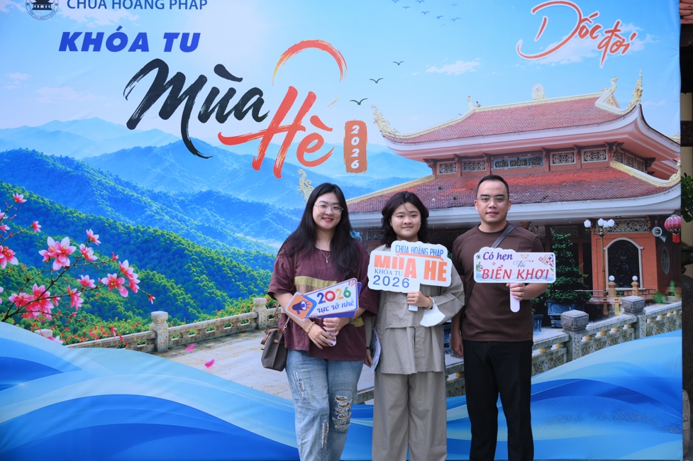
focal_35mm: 46
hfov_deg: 42.8
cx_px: 346
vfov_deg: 29.2
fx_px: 885
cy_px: 230
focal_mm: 46
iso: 200
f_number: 4.5
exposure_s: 1/200
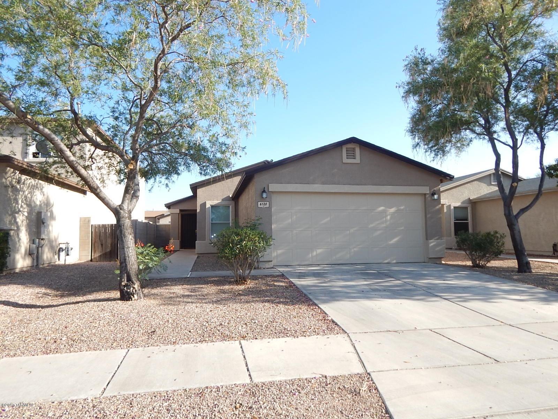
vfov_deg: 61.1
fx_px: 355
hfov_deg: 76.4
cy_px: 210
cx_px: 279
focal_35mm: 22
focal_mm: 4
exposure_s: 1/640
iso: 125
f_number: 3
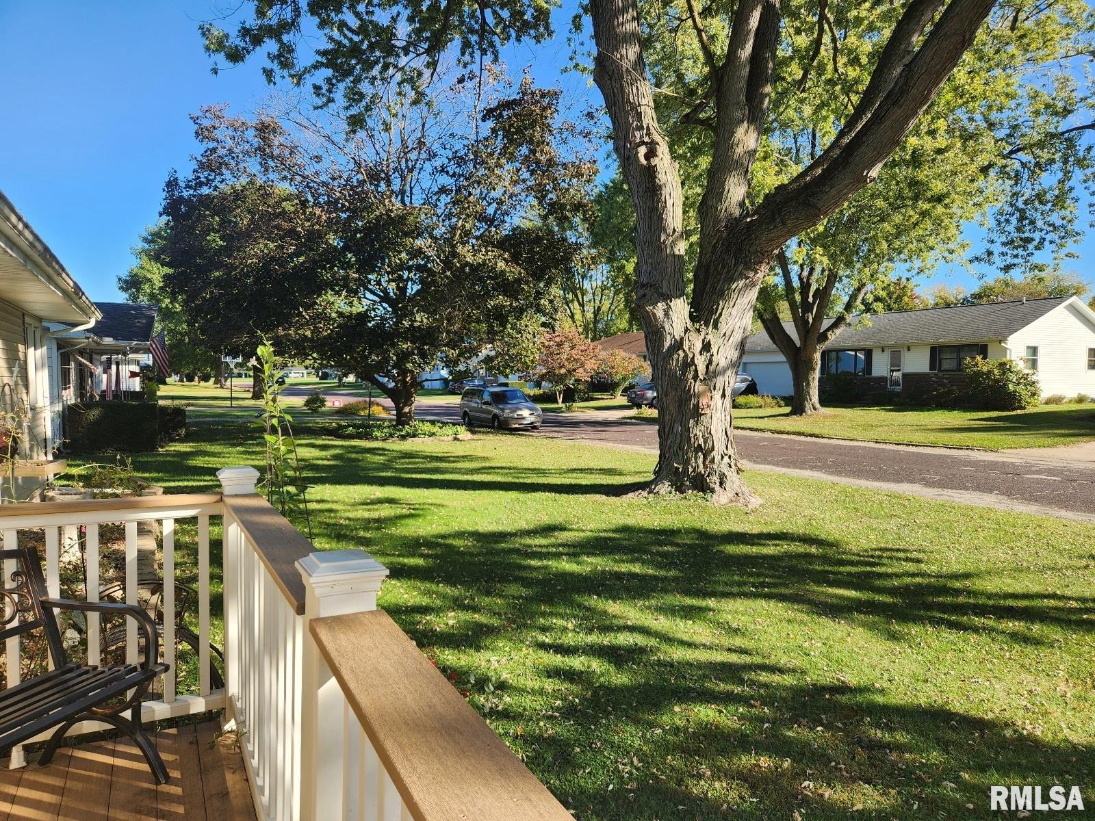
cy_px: 410
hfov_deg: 73.9
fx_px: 728
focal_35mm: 23
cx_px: 548
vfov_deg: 58.9
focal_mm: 5.4
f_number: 1.8
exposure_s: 1/625
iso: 20
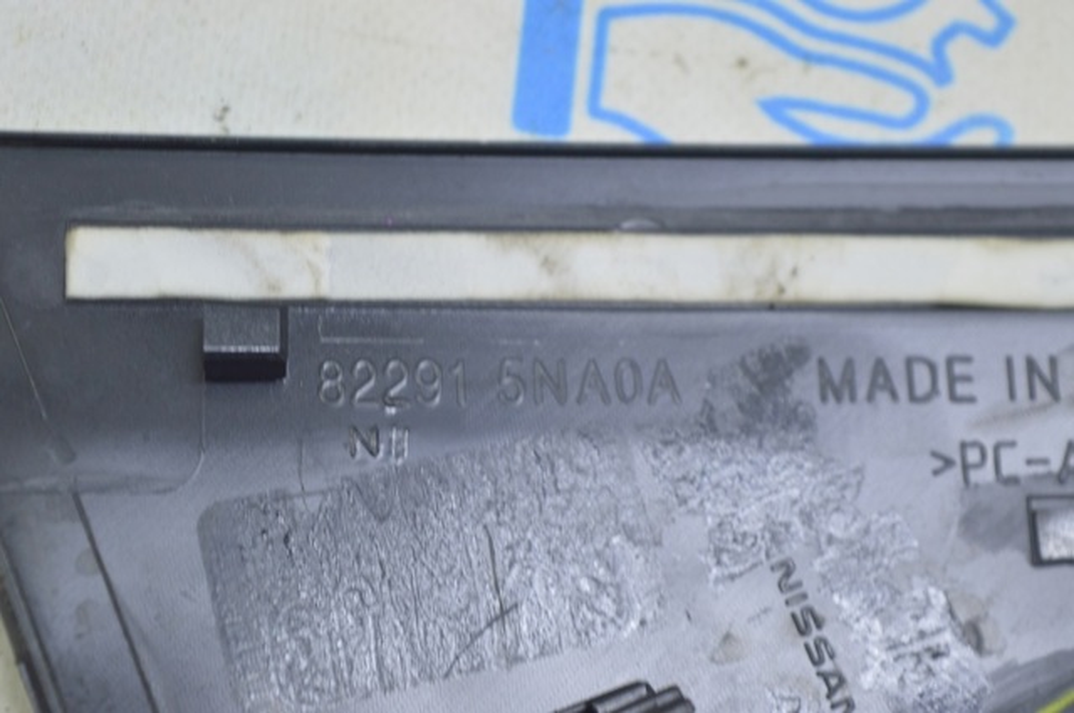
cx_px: 537
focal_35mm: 82
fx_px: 2458
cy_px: 356
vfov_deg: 16.5
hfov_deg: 24.6
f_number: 5.6
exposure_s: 1/20
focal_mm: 55
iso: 400
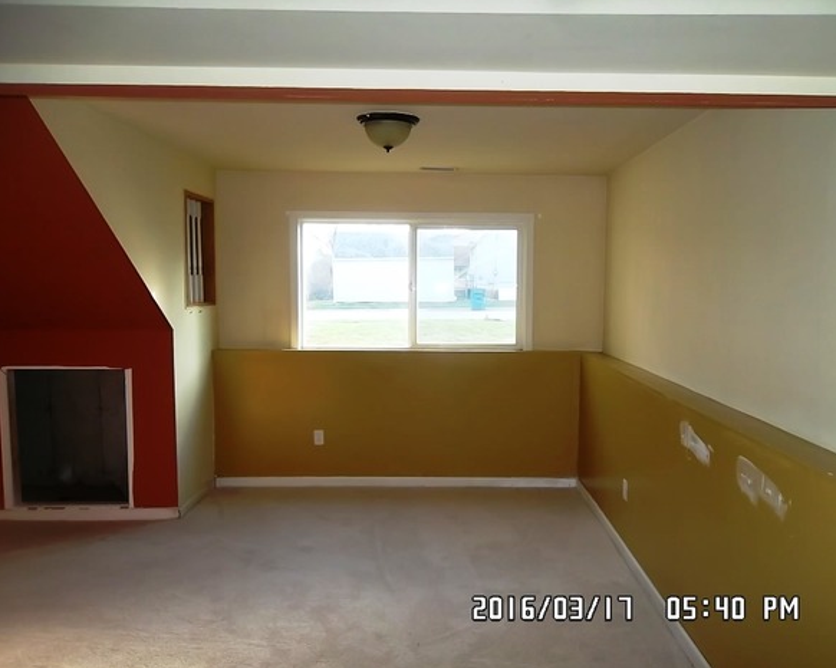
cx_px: 454
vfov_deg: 49.9
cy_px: 340
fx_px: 717
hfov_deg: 60.4
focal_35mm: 29
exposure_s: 1/45
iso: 200
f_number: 3.5
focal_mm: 4.9
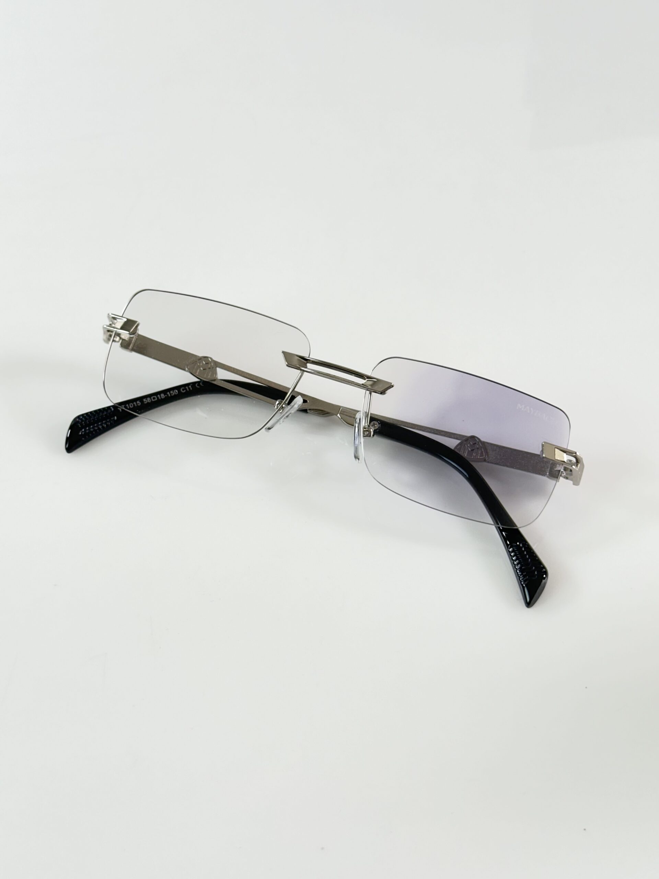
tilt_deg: -54.2
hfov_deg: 30.3
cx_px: 330
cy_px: 440
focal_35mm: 48
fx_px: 1218
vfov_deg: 39.7
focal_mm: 6.86
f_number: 1.78
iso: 50
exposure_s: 1/100
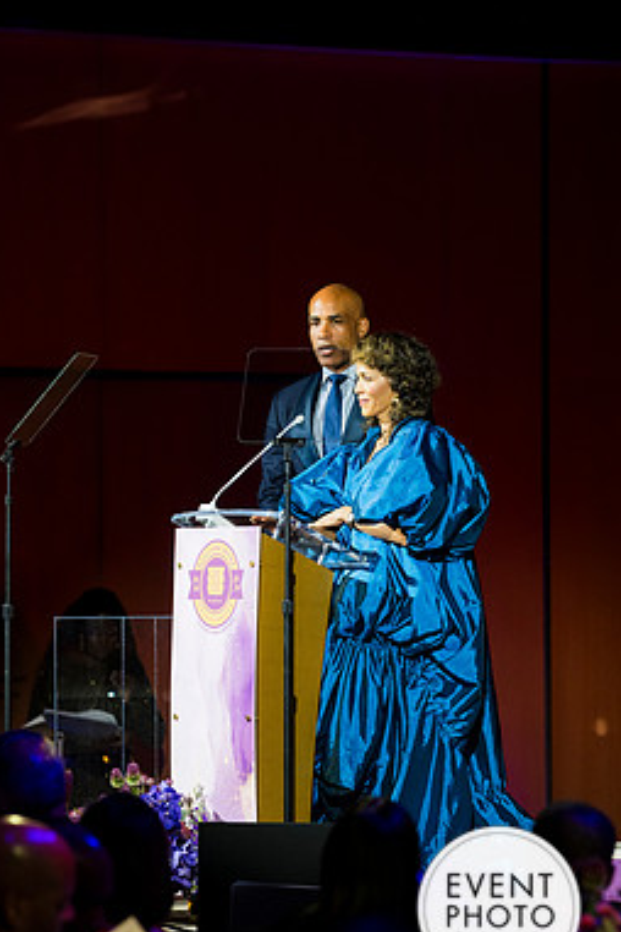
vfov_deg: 7.7
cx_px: 293
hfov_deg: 5.2
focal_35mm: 266
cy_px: 516
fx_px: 6882
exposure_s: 1/200
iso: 640
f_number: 3.5
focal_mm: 150
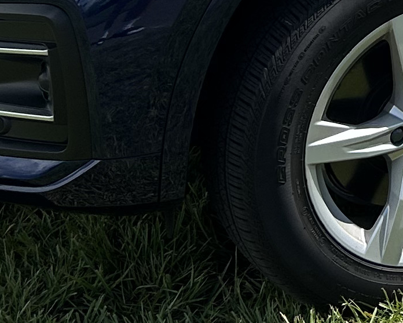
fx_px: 1754
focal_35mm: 147
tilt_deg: -11.4
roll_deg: -1.0
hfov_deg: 12.3
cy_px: -220
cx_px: 671
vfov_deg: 10.0
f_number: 1.5
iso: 50
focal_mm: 5.7
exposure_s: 1/4831
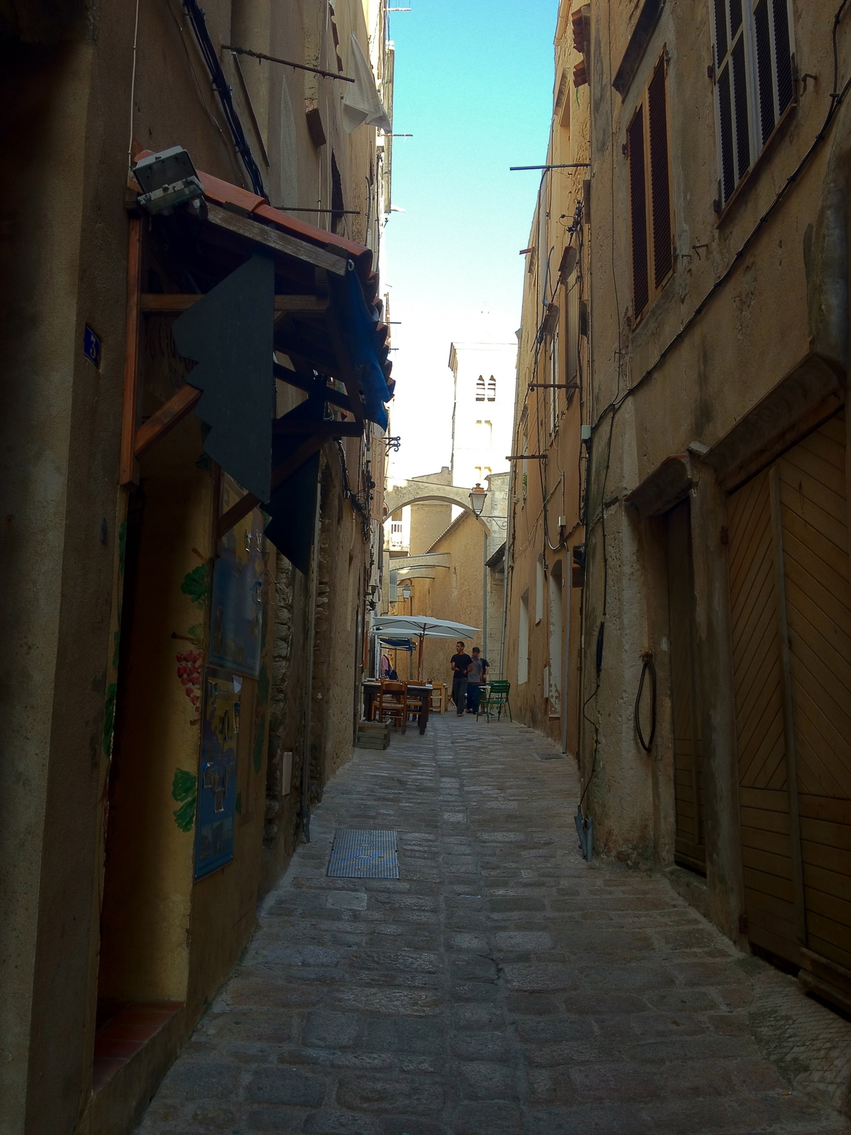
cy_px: 568
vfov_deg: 52.6
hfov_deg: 40.7
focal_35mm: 35
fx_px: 1147
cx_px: 426
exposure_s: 1/120
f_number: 2.4
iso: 100
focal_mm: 4.28
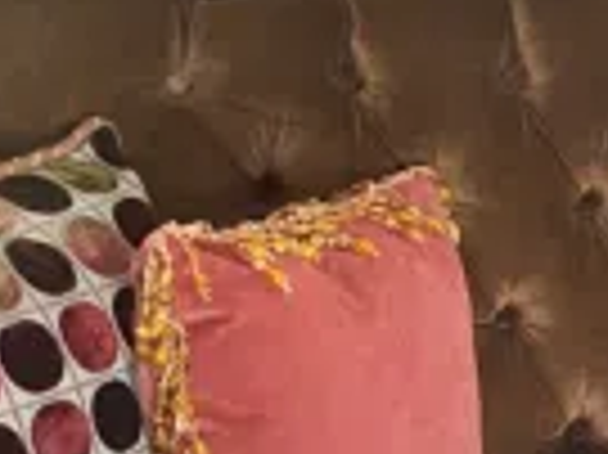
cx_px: 680
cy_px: 526
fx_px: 2158
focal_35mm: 123
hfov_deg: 15.6
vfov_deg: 11.8
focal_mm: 4.25
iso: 400
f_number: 1.8
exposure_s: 1/50
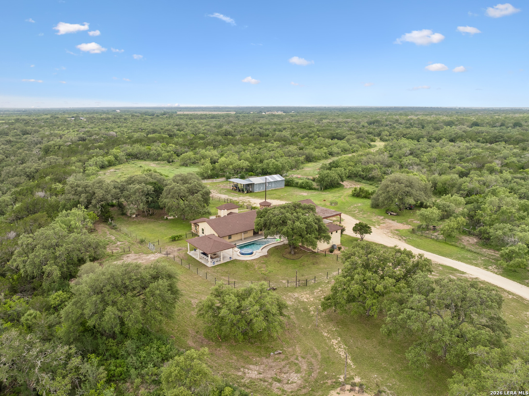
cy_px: 198
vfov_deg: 56.8
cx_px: 264
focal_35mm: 24
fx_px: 367
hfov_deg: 71.6
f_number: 2.8
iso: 190
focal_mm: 12.3
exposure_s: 1/100
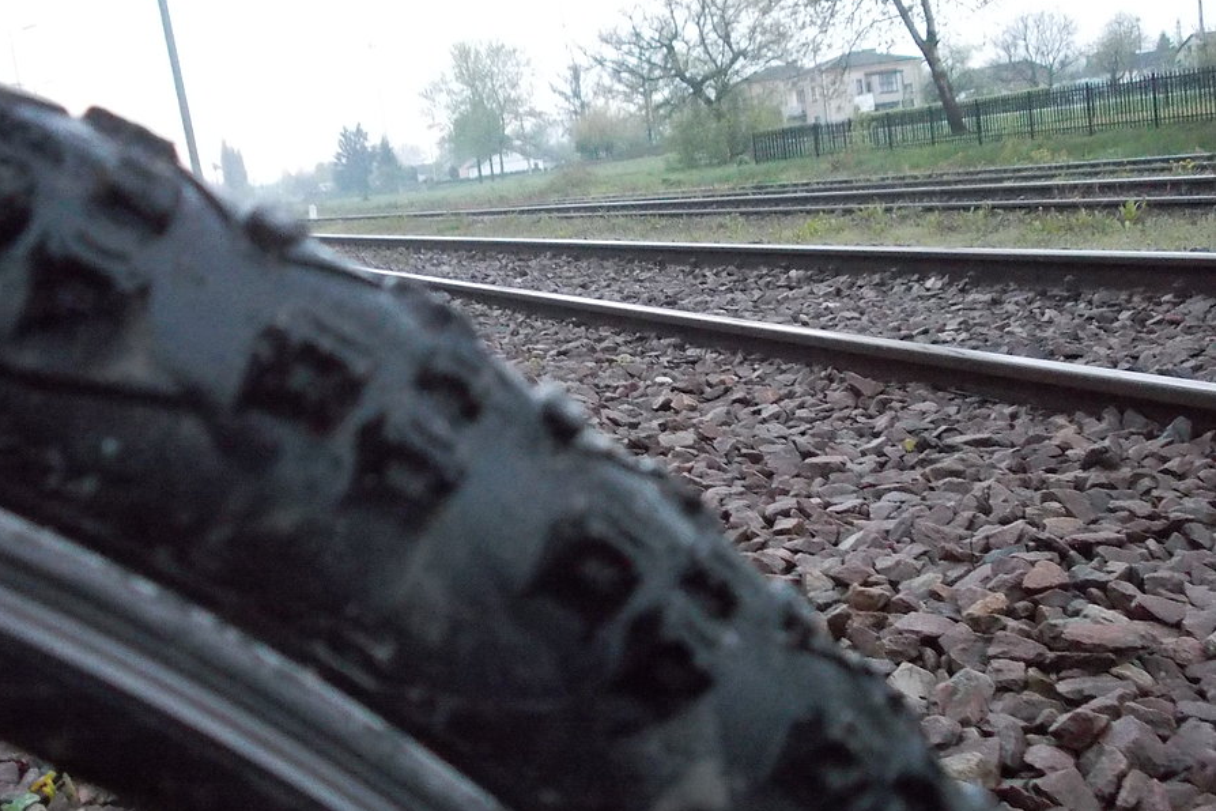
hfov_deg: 43.6
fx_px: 1520
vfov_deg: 29.9
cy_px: 428
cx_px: 605
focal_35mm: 45
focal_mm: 6.1
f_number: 3.3
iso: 800
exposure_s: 1/15
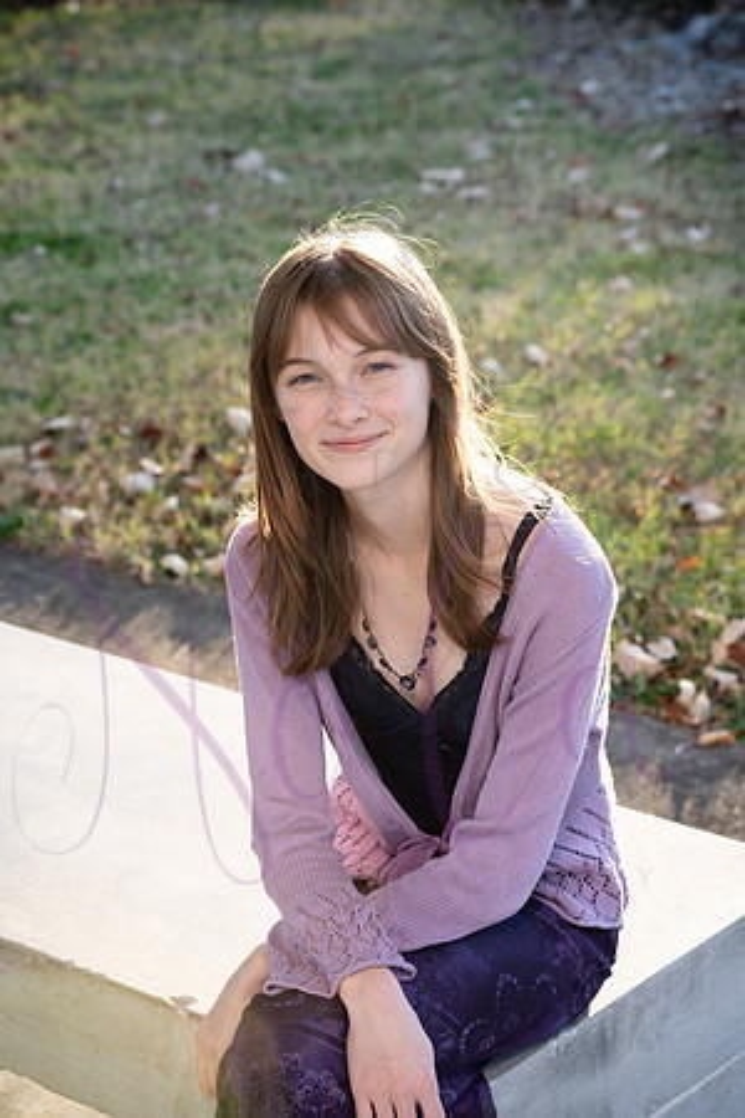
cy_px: 559
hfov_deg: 14.9
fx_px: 2856
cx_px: 372
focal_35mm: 92
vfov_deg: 22.1
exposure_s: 1/400
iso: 800
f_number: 8
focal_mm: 92
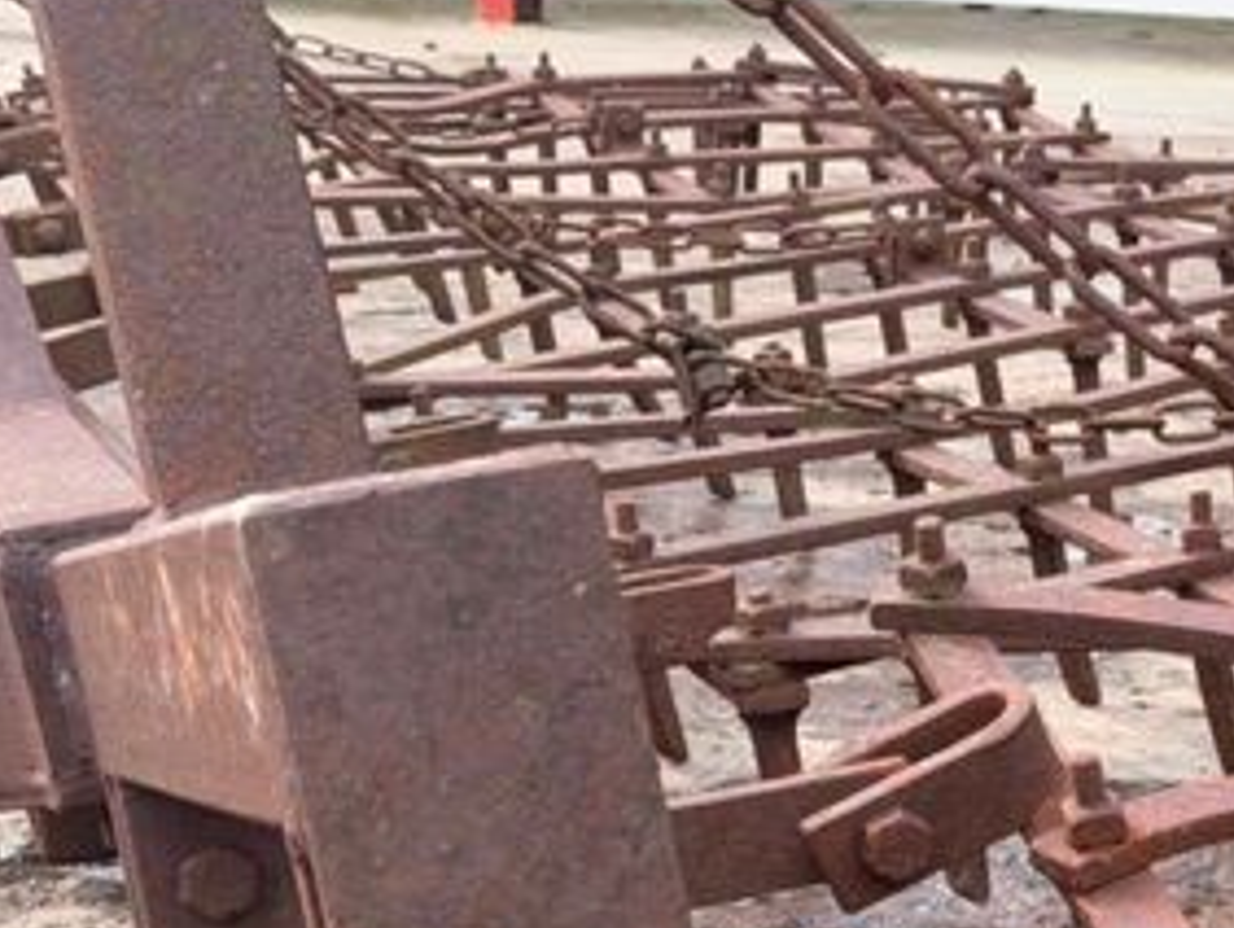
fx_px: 3639
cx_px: 1269
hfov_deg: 18.7
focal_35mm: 102
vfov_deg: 14.4
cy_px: 779
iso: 64
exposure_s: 1/762
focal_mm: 6.76
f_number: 1.78
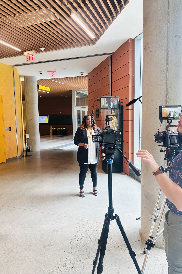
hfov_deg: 51.2
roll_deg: +0.9
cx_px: 99
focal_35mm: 25
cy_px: 137
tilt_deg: -5.3
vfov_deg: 71.5
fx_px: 190
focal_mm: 6.86
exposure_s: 1/120
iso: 100
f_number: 1.78
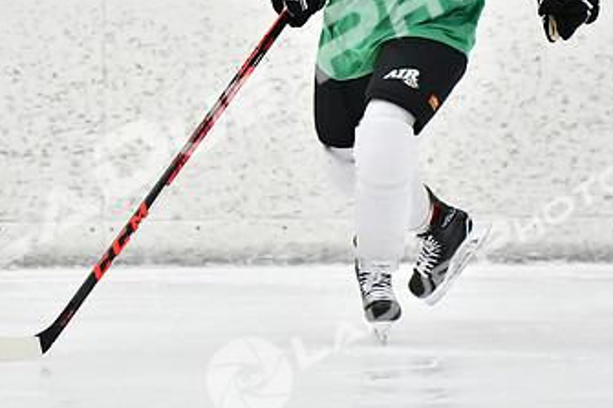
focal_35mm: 520
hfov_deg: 4.0
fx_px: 8850
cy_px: 111
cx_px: 203
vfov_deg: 2.6
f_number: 2.8
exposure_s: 1/1250
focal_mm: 200
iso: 5000
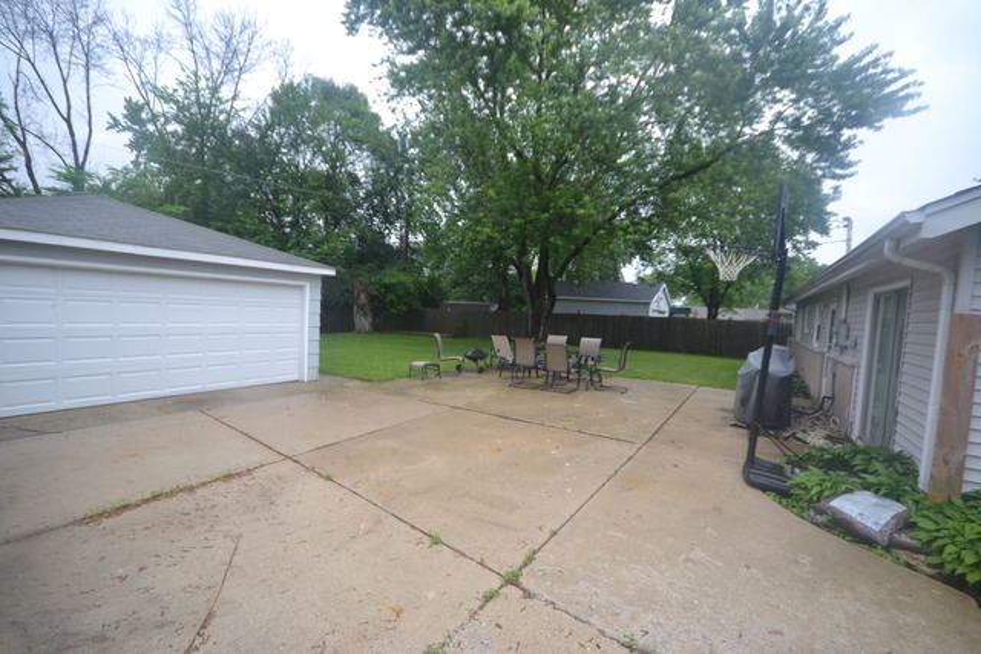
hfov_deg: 100.4
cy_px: 327
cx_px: 490
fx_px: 409
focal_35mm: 15
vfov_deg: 77.4
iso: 110
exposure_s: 1/125
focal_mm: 10
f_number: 5.6
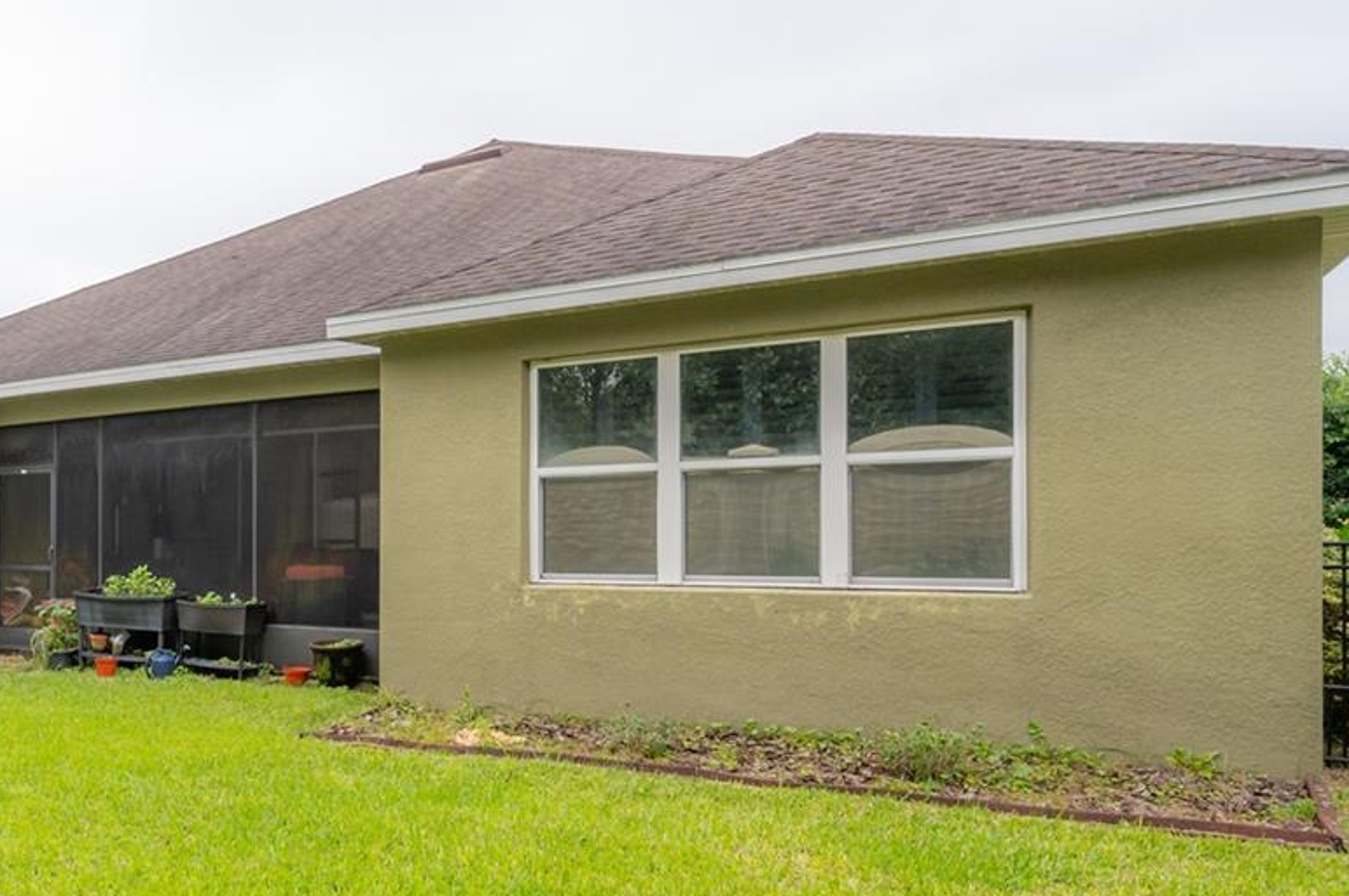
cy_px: 551
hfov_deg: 54.4
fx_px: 1124
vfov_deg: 43.2
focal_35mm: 30
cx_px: 149
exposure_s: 1/250
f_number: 9
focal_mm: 14.5
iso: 320
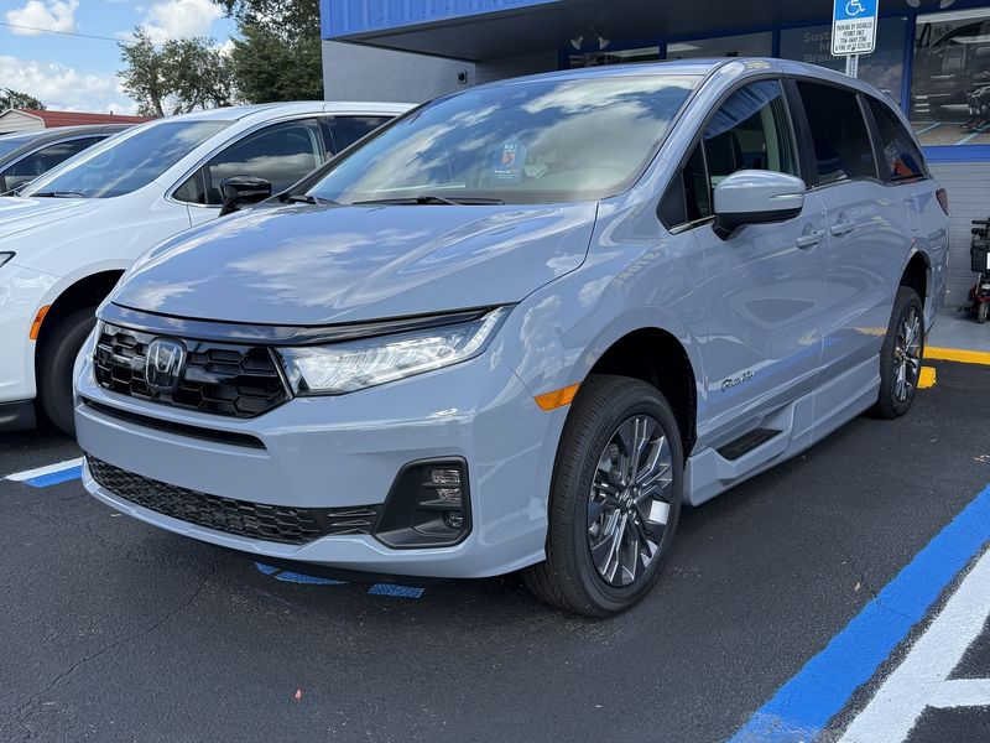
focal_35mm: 24
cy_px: 372
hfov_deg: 71.6
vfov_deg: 56.8
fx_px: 686
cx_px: 495
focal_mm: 6.76
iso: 100
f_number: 1.78
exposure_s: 1/2232
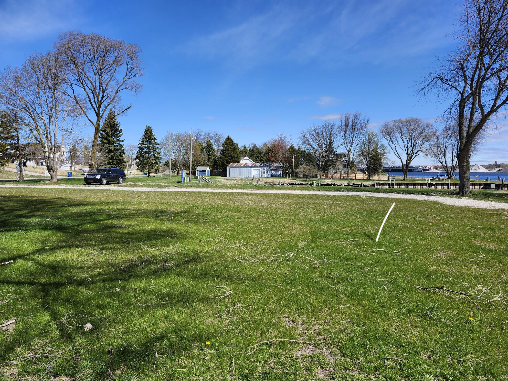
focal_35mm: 23
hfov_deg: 73.9
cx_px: 254
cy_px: 190
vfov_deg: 58.9
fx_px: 338
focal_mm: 5.54
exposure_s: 1/1645
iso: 25
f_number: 1.8
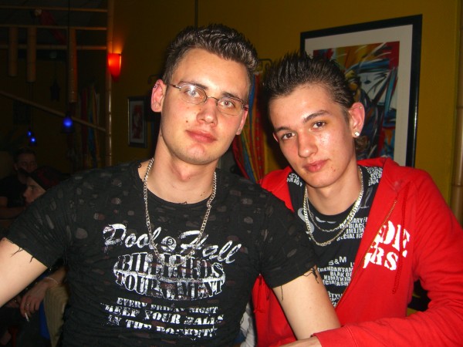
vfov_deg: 37.7
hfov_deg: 49.0
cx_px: 232
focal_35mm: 38
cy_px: 174
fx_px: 508
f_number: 2.8
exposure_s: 1/60
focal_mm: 7.9
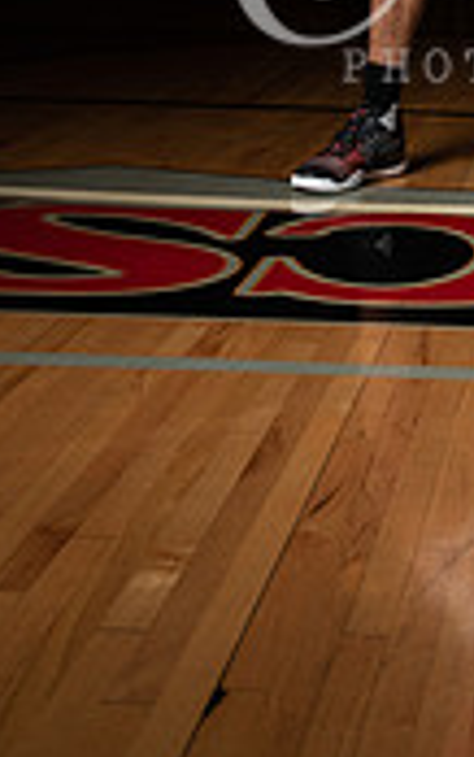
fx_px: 1898
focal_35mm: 92
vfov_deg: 21.1
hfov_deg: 13.7
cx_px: 600
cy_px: -135
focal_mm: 35
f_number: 14
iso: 320
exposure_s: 1/200
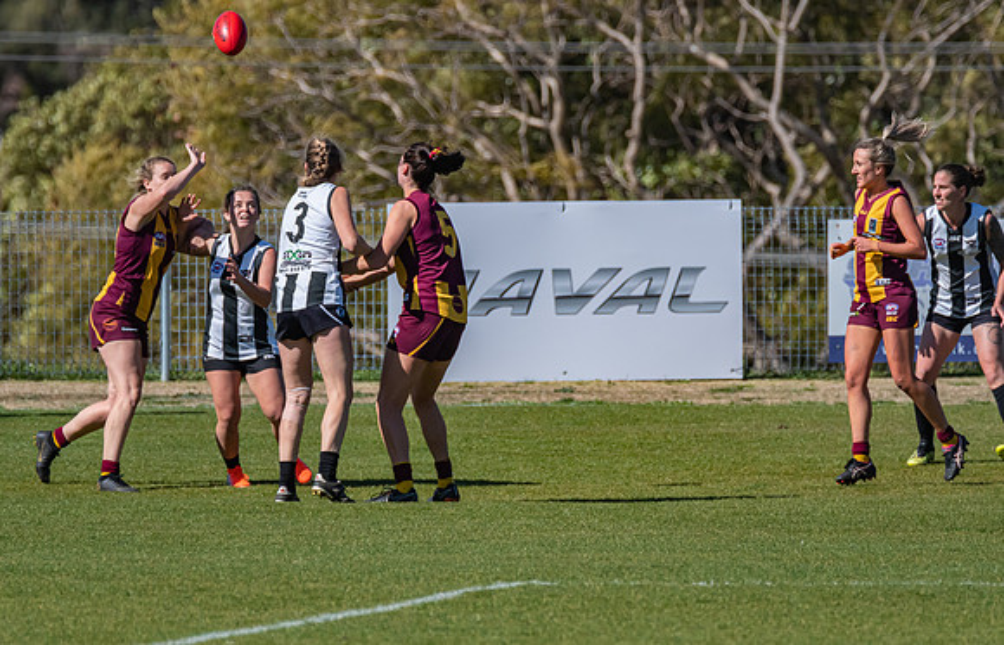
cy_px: 354
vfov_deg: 1.4
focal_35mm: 967
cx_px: 472
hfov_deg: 2.2
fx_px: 26680
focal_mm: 600
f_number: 8
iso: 800
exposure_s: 1/4000
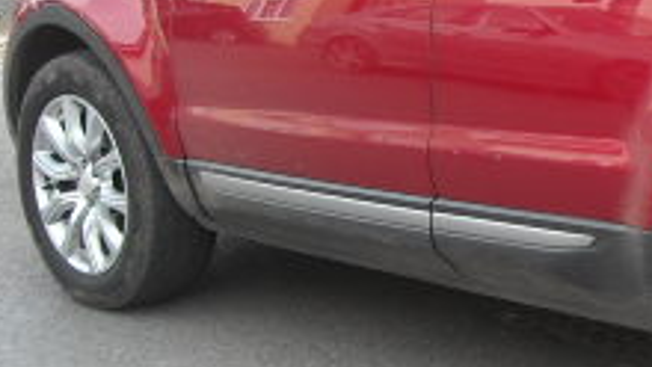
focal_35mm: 111
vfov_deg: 10.9
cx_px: 785
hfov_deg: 18.3
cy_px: 59
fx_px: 1920
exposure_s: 1/184
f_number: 2.8
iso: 64
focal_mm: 5.7
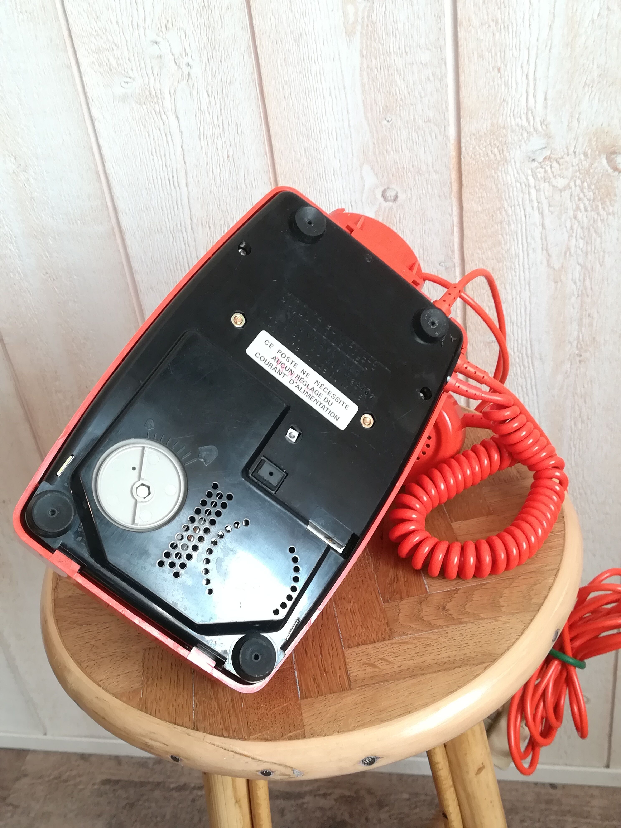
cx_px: 310
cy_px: 414
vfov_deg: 54.0
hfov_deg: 41.8
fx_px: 813
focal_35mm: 34
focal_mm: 3.83
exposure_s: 1/33.3
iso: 100
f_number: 2.2
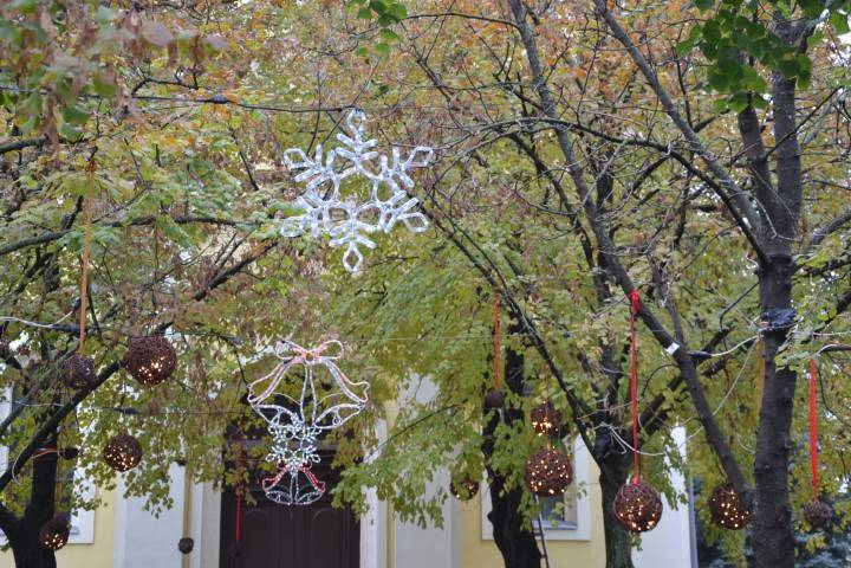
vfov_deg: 18.9
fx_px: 1702
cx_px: 426
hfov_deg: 28.1
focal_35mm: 72
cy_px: 284
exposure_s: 1/40
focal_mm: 48
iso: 400
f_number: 4.8
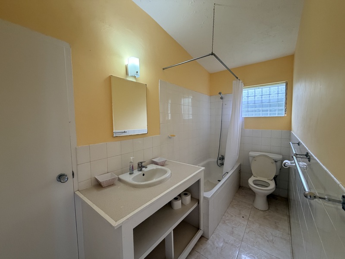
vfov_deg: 85.7
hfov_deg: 102.1
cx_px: 172
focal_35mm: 14
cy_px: 130
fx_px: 140
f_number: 2.2
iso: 250
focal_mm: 2.22
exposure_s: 1/100
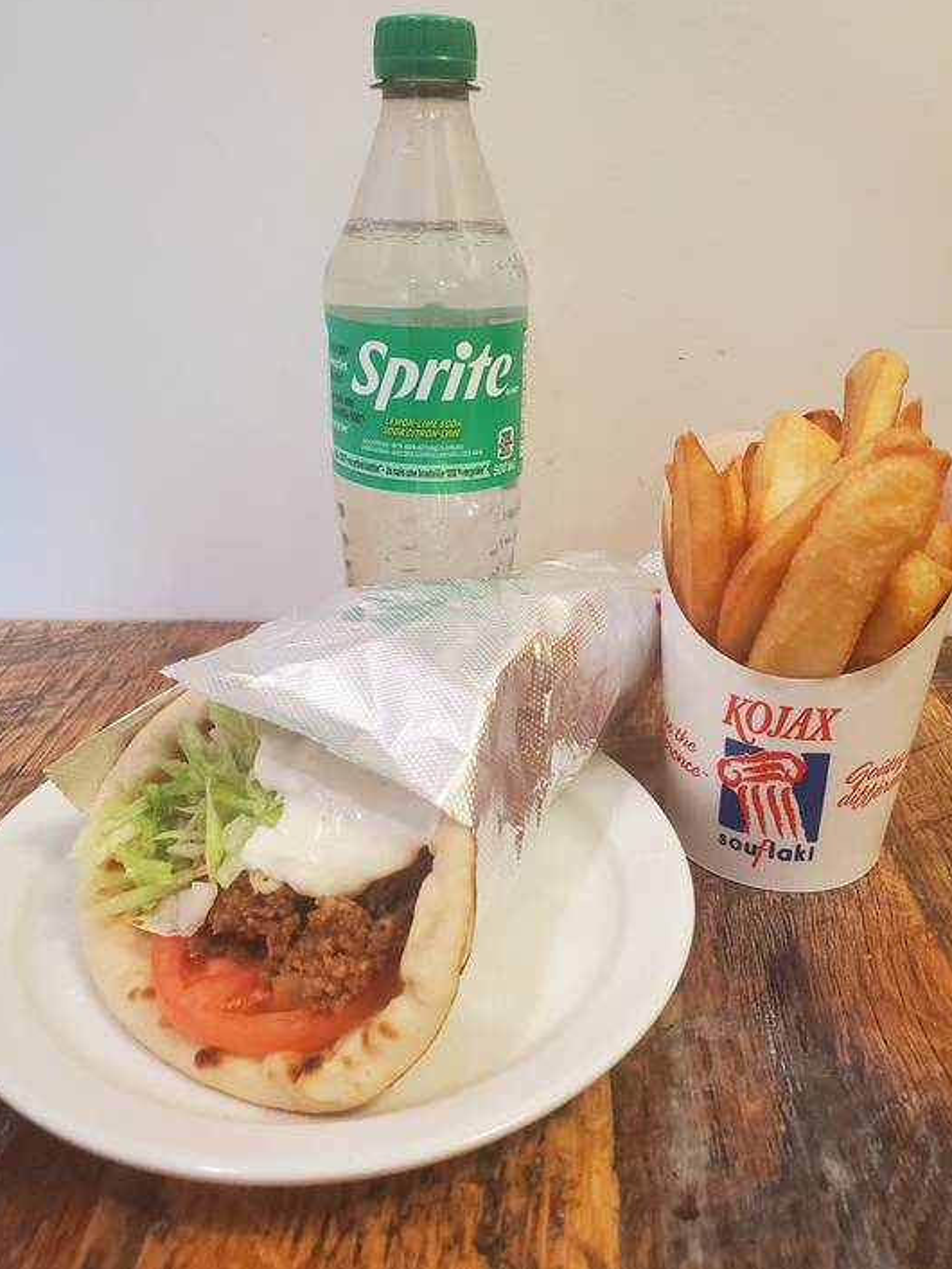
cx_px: 483
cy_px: 617
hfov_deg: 51.4
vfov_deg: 65.3
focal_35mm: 27
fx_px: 989
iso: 250
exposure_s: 1/60
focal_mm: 4.3
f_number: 2.4
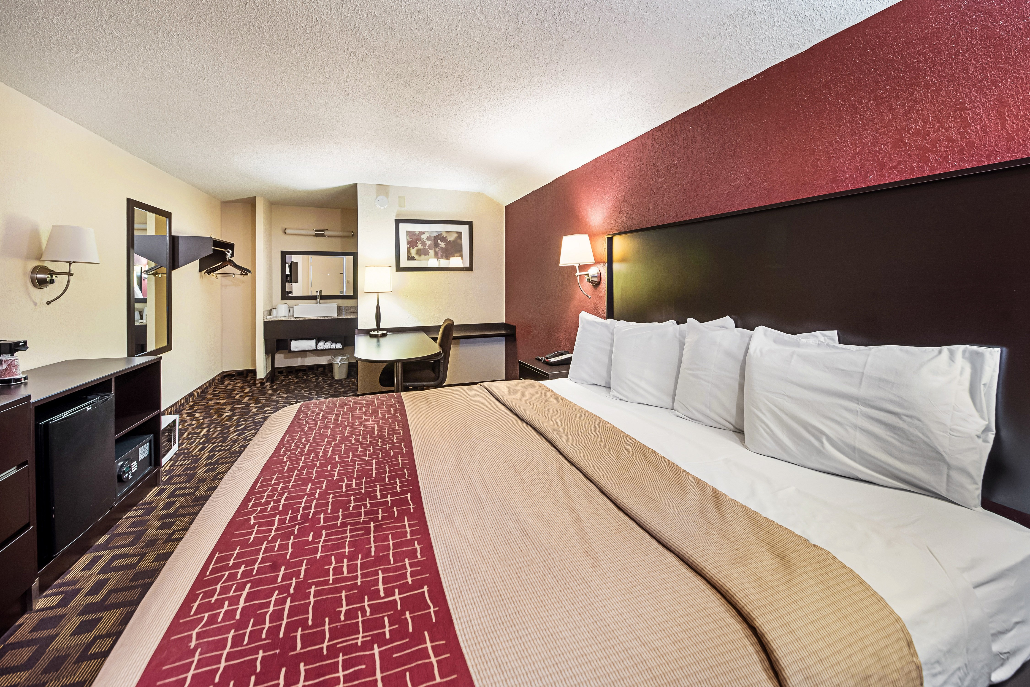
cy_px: 344
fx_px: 343
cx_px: 515
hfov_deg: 112.6
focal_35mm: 12
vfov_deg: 90.1
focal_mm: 12
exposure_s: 2
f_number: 8
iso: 800
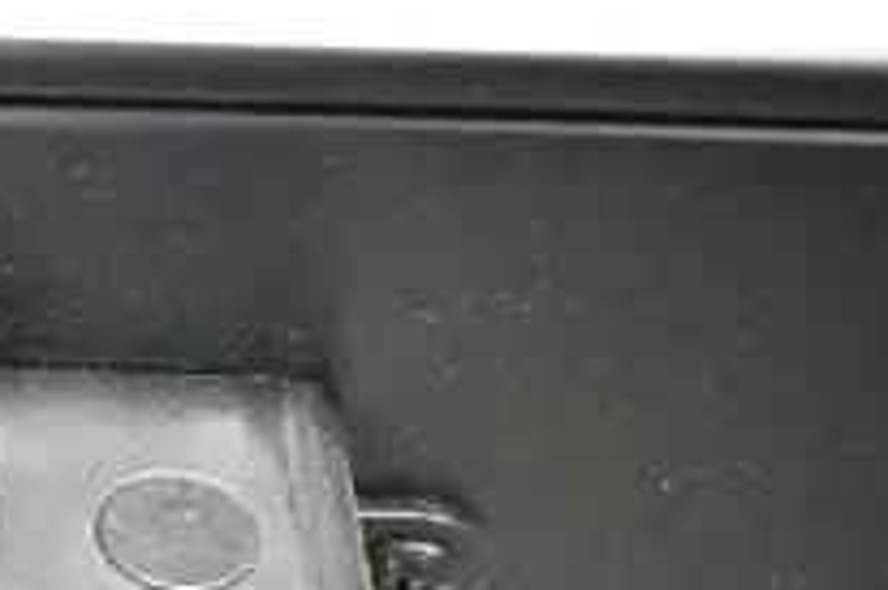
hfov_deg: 20.1
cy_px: 579
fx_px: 2194
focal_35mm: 89
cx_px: -397
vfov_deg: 15.1
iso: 10000
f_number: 3.8
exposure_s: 1/30
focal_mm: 20
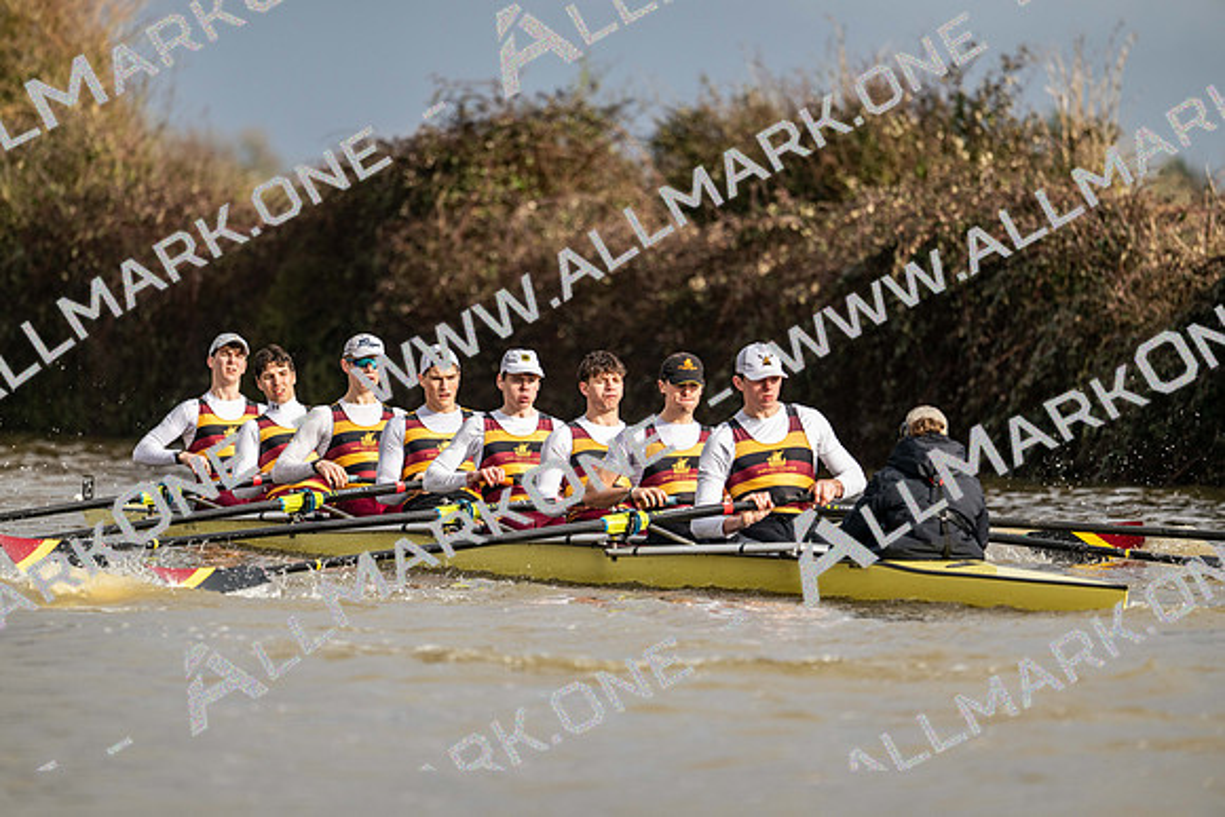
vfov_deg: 3.4
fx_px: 13614
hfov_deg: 5.2
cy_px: 408
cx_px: 612
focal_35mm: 400
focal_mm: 400
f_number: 4.5
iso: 280
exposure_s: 1/1600
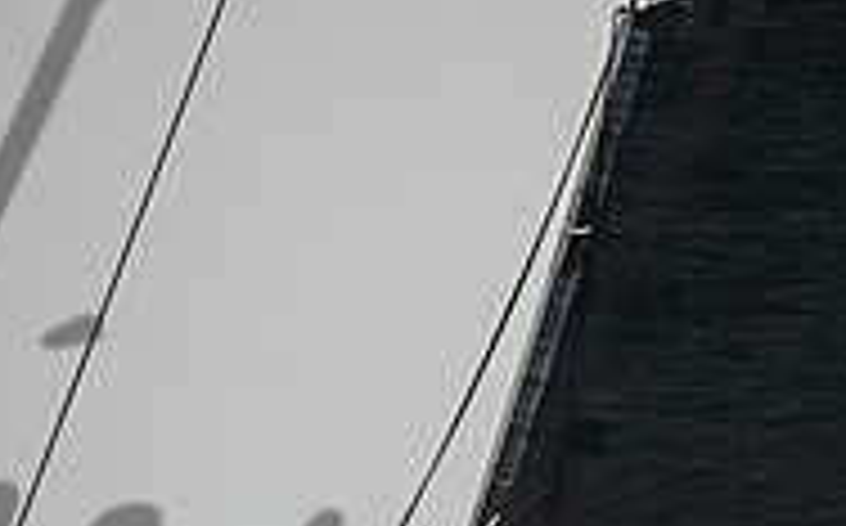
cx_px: 1084
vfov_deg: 1.0
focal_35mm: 1307
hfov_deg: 1.6
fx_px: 30099
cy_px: 673
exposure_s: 1/4000
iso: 500
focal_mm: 340
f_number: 5.6
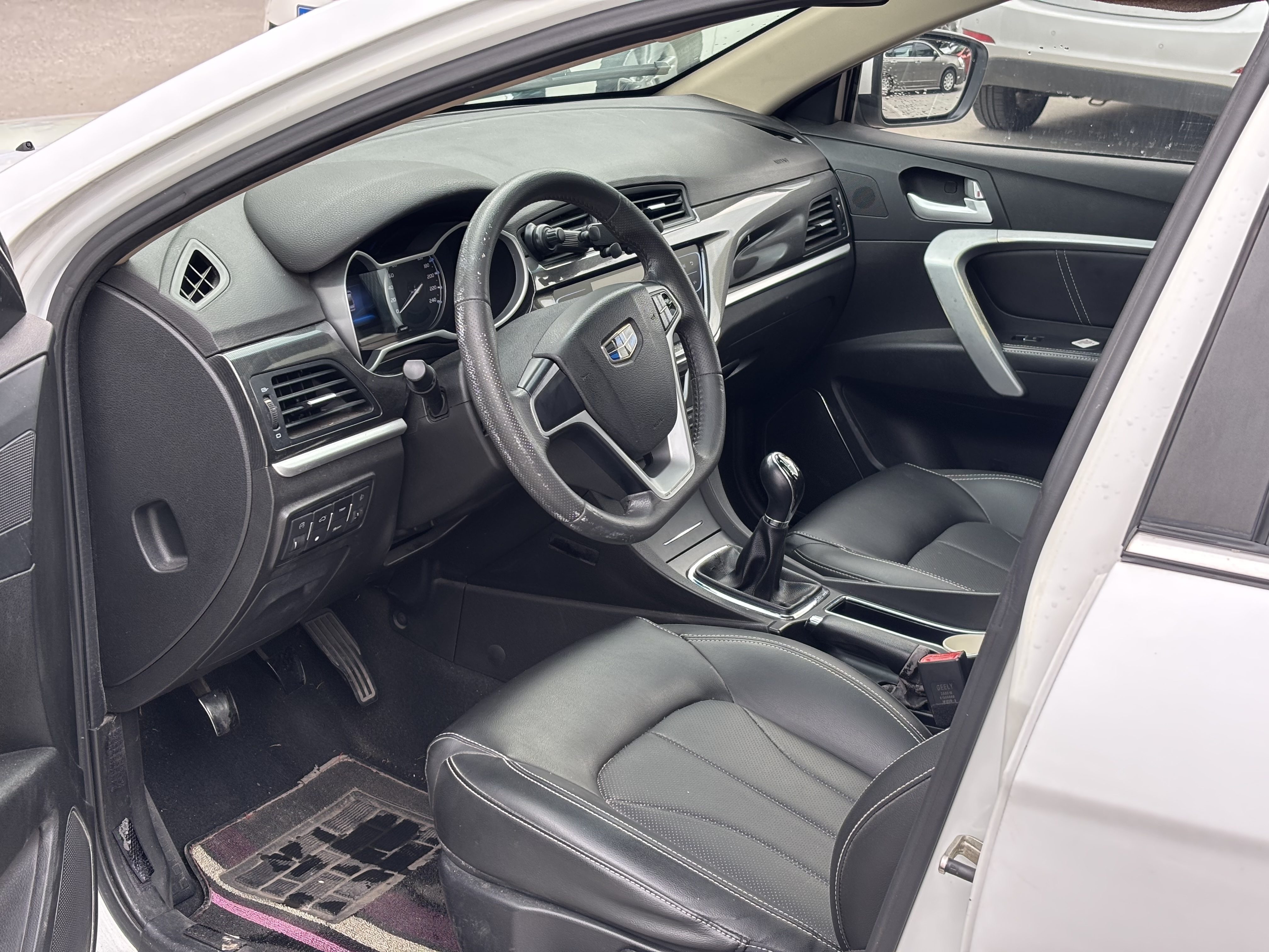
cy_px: 476
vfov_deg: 28.0
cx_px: 634
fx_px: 1906
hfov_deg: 36.8
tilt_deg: -20.0
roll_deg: -4.2
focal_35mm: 52
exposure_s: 1/172
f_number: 1.6
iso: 40
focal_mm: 5.96
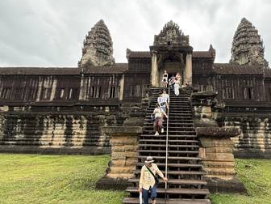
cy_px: 103
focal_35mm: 20
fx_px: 157
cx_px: 168
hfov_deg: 80.4
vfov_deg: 66.0
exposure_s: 1/212
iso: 64
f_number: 2.2
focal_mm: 2.22
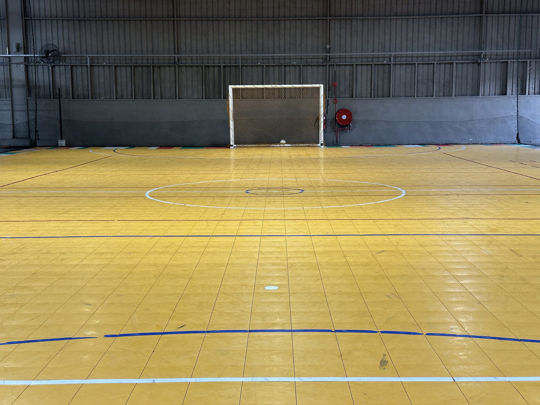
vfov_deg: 30.3
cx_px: 270
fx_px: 749
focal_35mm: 48
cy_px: 202
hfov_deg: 39.7
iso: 80
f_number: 1.78
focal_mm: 6.86
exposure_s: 1/50
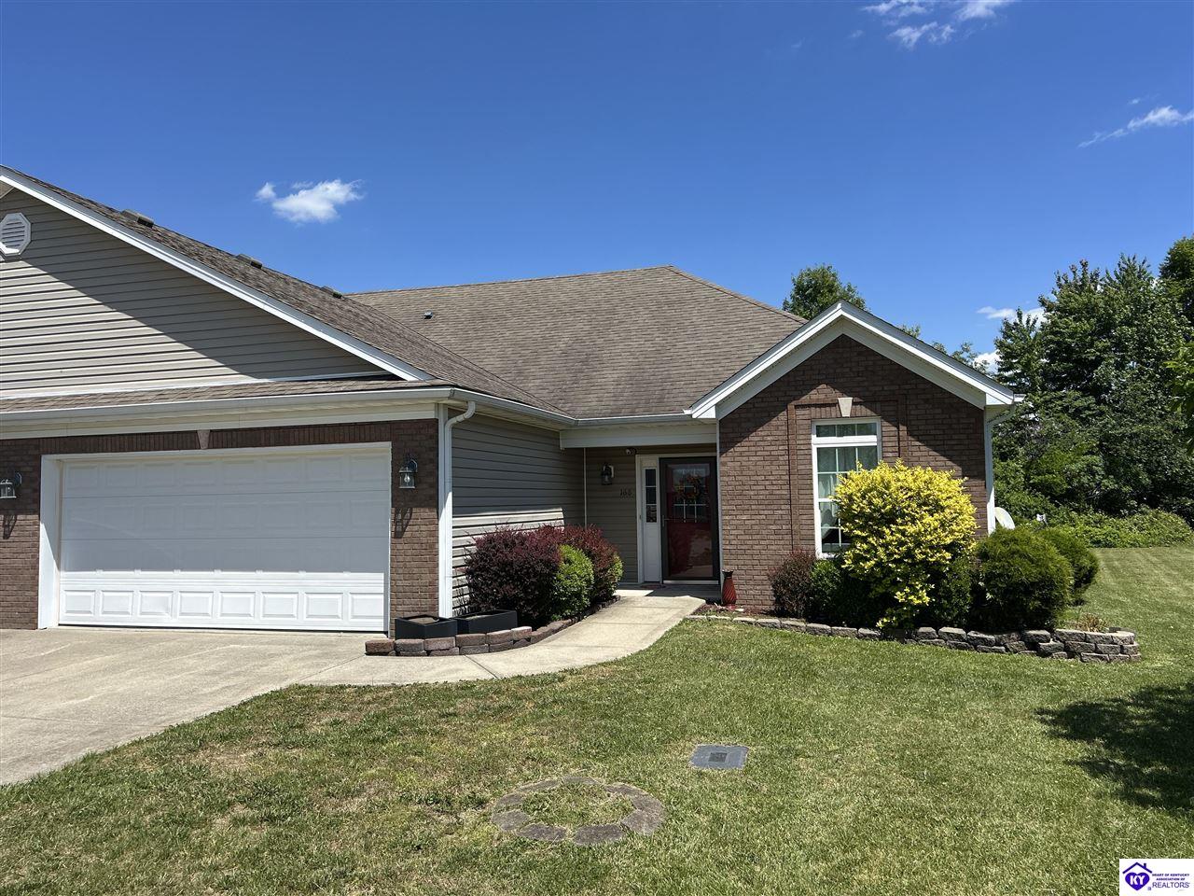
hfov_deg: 67.3
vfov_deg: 53.1
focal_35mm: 26
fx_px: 897
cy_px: 448
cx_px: 597
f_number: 1.5
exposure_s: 1/4630
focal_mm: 5.7
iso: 50
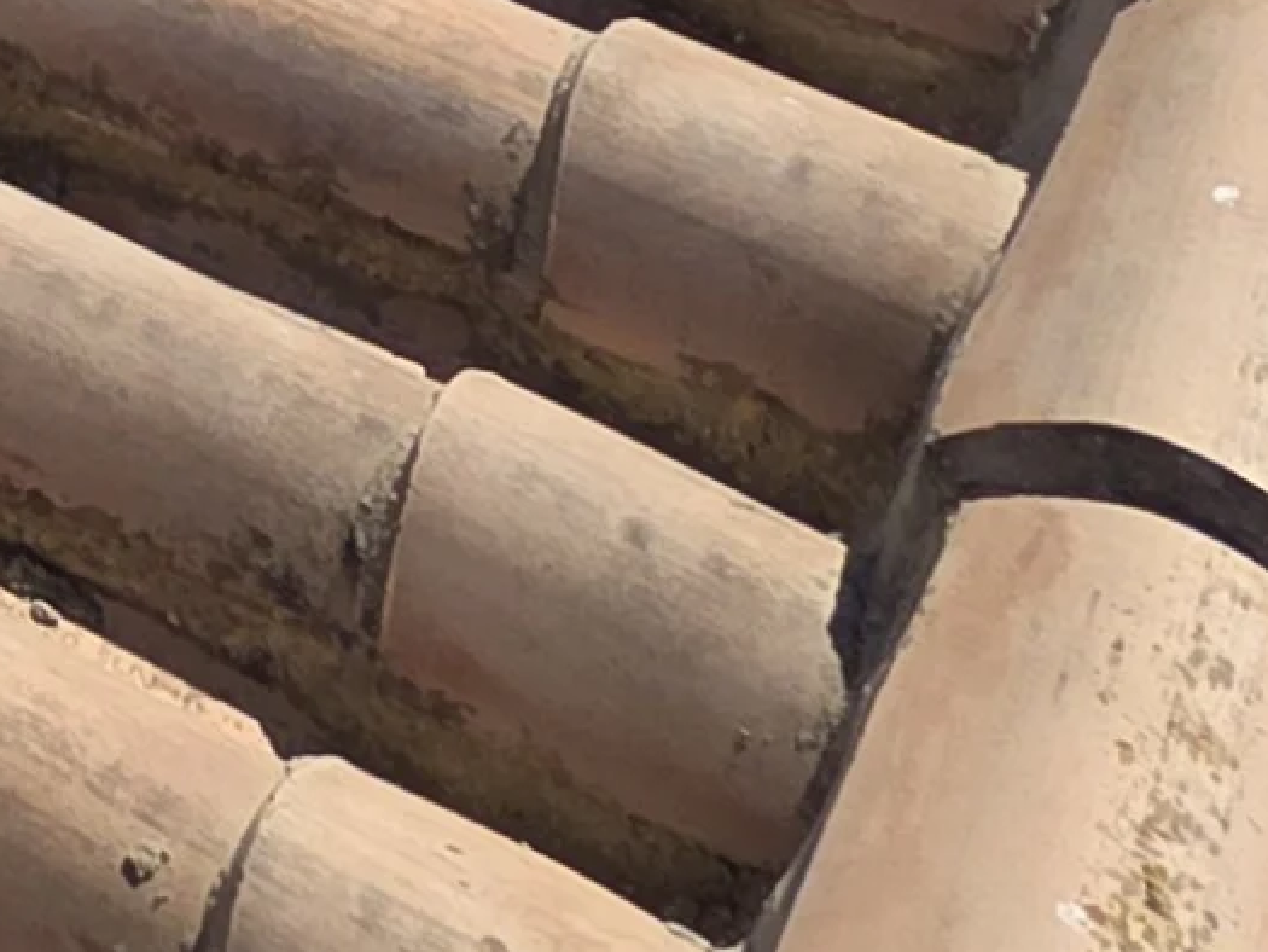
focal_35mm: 99
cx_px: -2147
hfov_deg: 12.7
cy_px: -2312
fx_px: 3627
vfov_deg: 9.5
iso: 40
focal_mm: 2.2
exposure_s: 1/2198
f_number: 1.9
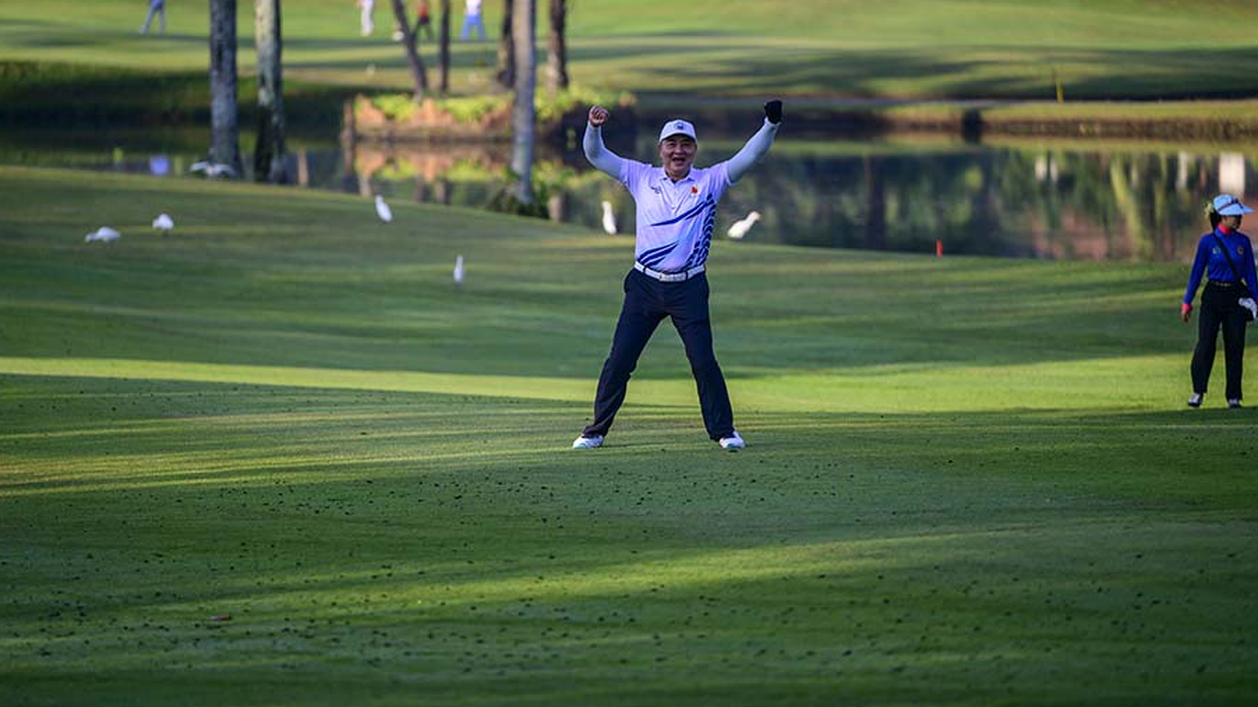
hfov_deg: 9.7
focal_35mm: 223
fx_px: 7437
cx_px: 653
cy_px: 271
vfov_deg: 5.4
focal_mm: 200
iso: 500
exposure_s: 1/3200
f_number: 2.8
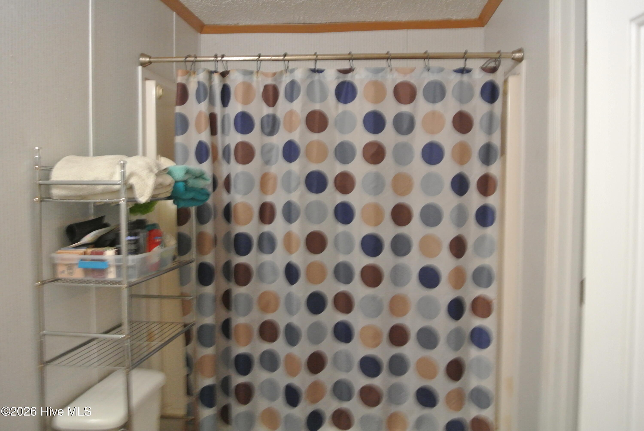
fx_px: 555
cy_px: 216
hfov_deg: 60.2
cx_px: 322
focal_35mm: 31
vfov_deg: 42.4
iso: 800
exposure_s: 1/25
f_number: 3.8
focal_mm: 11.8
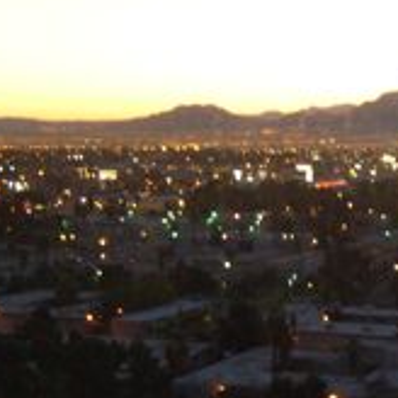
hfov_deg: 19.3
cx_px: 476
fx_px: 1106
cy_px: 265
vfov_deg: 20.3
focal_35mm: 85
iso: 200
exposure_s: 1/2
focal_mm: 5.8
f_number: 2.8
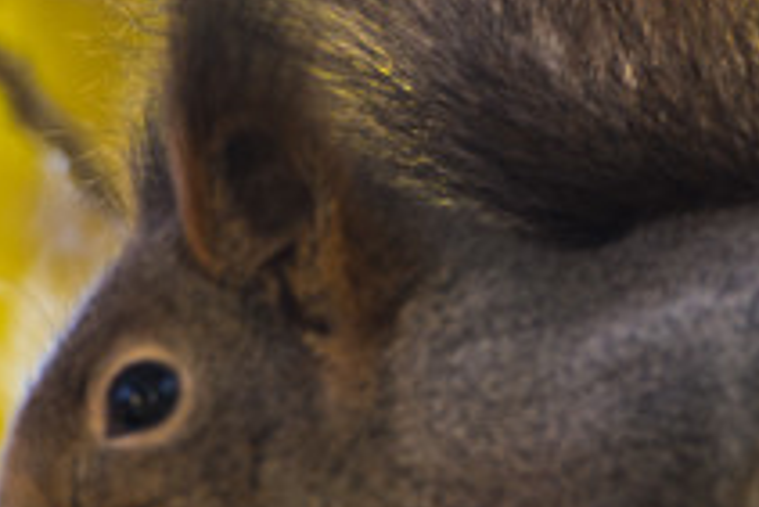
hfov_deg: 0.8
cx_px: 597
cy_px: 282
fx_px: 53945
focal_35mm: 2557
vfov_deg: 0.5
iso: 100
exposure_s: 1/50
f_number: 6.3
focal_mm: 600
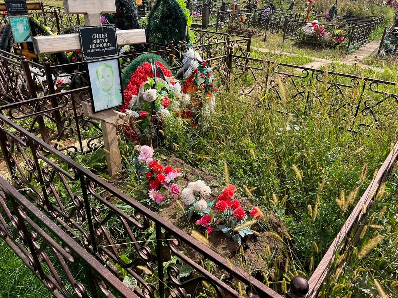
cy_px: 149
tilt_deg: -19.7
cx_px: 199
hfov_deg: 67.3
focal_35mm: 26
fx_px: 299
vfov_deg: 53.1
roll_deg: -2.7
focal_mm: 5.7
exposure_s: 1/2165
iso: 50
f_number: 1.5
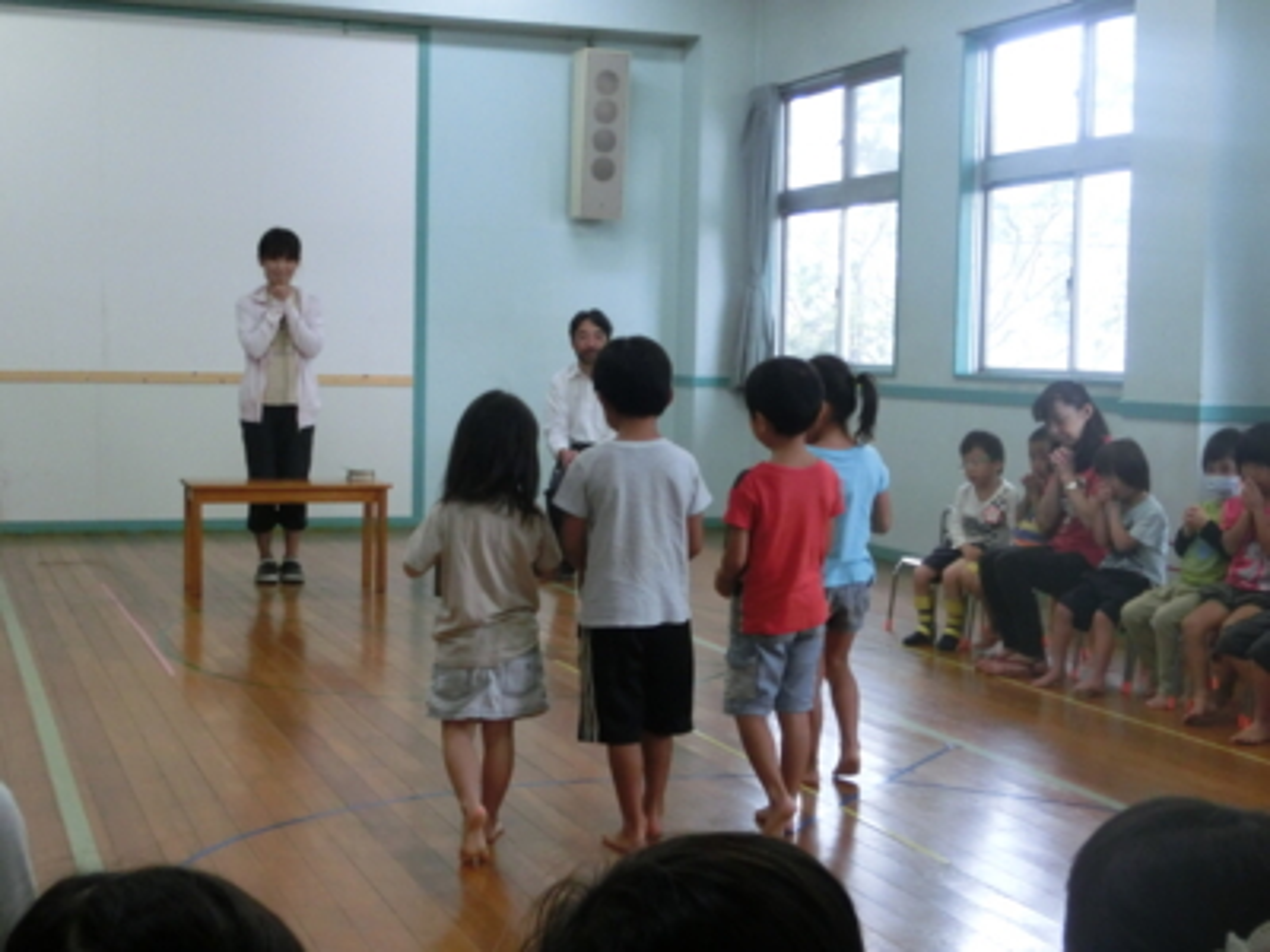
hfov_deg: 36.8
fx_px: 1908
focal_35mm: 52
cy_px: 476
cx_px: 635
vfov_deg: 28.0
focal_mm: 9.16
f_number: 4.3
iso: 640
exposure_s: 1/125
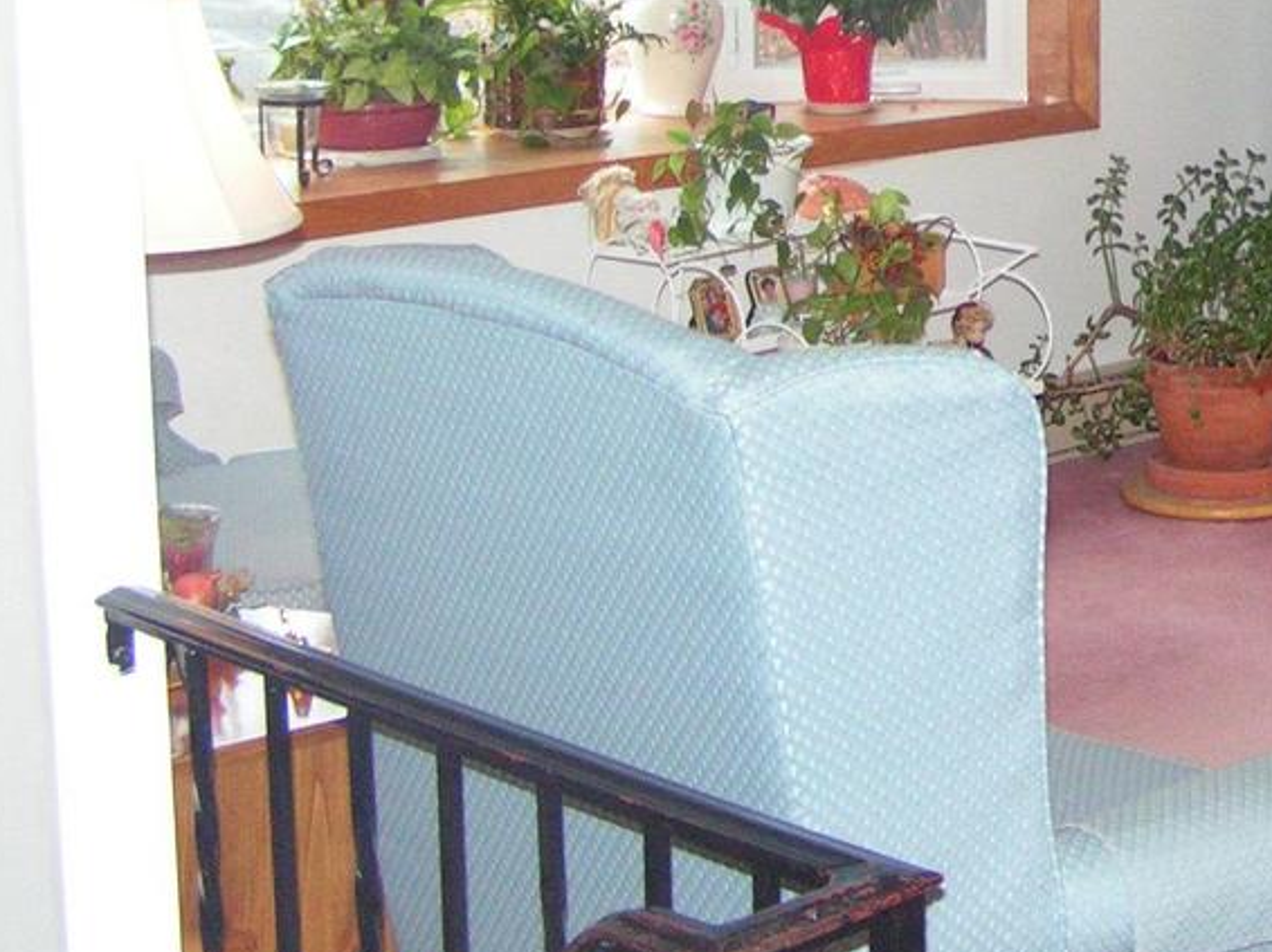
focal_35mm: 86
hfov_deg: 21.7
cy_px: 16
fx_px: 3159
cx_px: 1353
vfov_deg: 16.8
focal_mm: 6.3
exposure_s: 1/40
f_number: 2.8
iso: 200
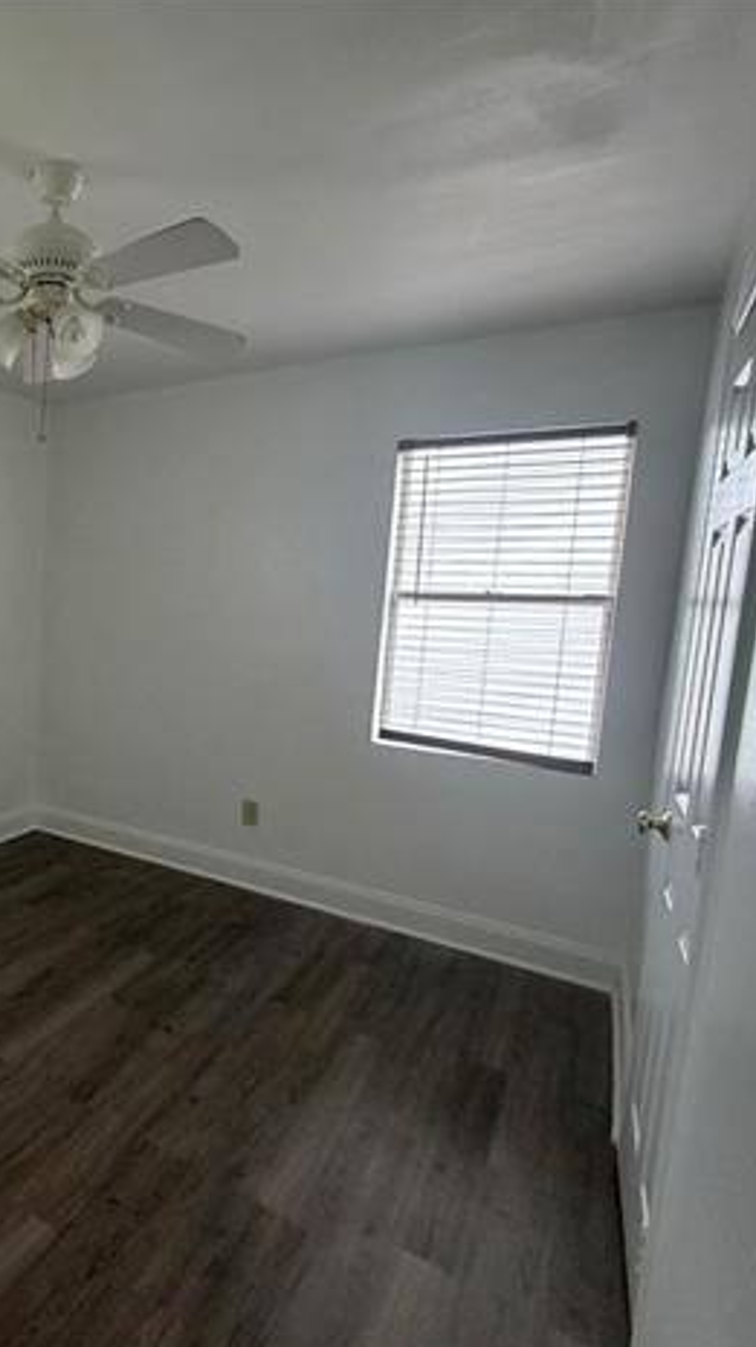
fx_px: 750
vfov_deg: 83.9
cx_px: 23
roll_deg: -0.4
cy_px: 687
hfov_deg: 46.1
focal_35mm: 21
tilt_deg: -6.5
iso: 250
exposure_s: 1/121
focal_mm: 2.22
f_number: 2.2
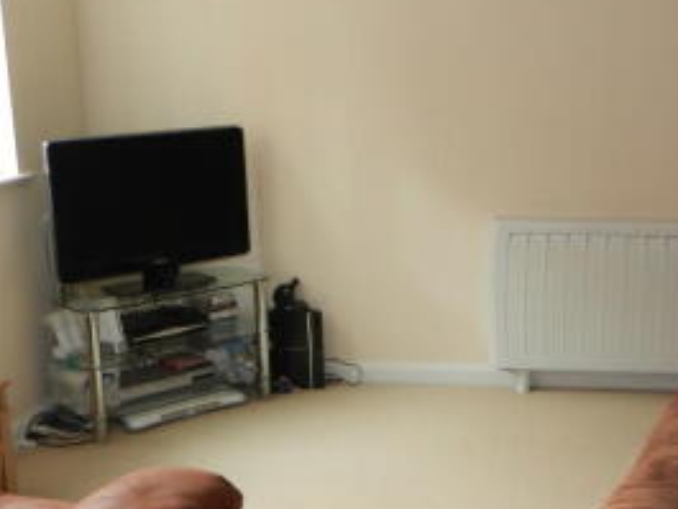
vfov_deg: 26.4
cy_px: 339
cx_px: 436
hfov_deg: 34.7
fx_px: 1078
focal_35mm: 55
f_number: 3.5
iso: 160
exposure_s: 1/40
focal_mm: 4.5
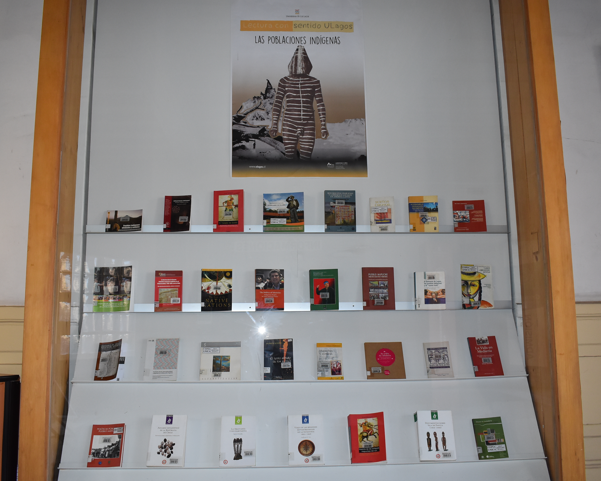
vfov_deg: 43.4
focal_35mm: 34
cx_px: 296
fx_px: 605
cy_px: 242
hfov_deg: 52.8
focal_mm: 20
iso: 800
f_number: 5
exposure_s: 1/100
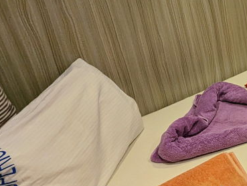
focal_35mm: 52
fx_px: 372
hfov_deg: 27.4
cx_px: 356
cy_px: 5
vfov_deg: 26.8
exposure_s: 1/51.5
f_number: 2.2
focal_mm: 2.35
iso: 74
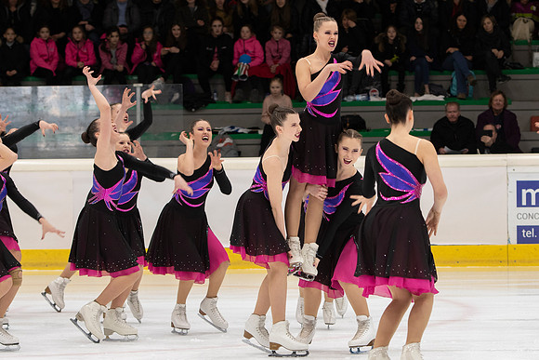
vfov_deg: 7.8
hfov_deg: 11.6
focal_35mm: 177
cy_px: 176
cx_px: 298
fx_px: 2646
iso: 800
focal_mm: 86
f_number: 3.5
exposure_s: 1/200
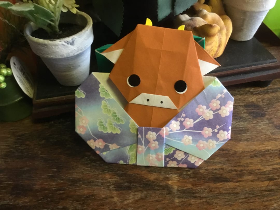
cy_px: 105
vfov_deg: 45.4
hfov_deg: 58.4
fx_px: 251
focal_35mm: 31
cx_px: 140
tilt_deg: -45.6
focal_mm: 3.3
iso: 200
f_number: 2.4
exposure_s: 1/20
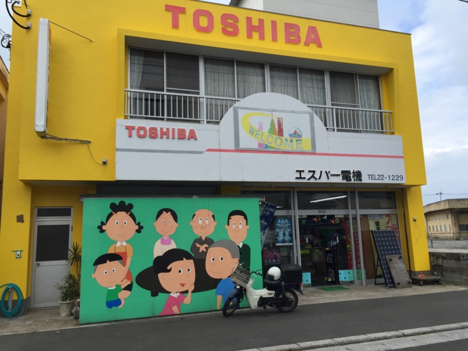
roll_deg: +1.1
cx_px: 234
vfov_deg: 48.2
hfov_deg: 61.7
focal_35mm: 29
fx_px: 392
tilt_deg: +7.6
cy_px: 176
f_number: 2.2
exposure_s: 1/860
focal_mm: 4.15
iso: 32
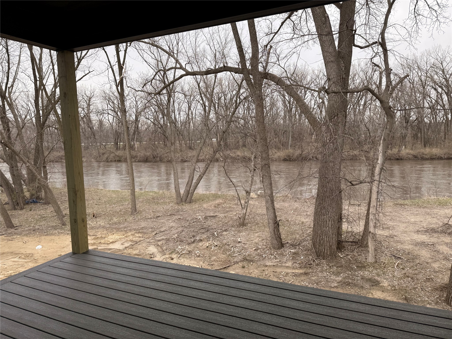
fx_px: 313
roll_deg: +1.0
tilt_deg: -5.9
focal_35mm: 24
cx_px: 226
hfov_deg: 71.6
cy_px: 170
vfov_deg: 56.8
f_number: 1.78
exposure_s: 1/1271
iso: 80
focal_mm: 6.76
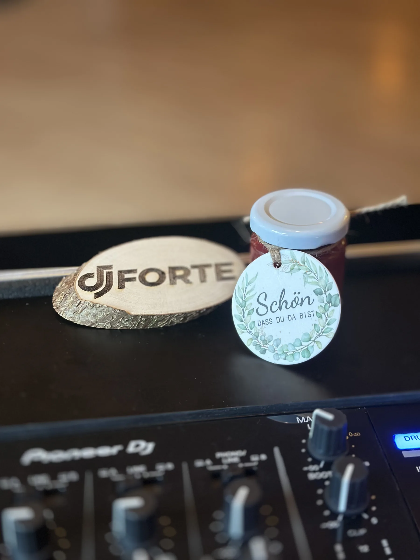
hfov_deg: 30.3
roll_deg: +0.5
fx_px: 777
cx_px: 210
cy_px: 280
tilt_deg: -33.7
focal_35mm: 48
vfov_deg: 39.7
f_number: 1.78
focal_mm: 6.86
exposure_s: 1/50
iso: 320
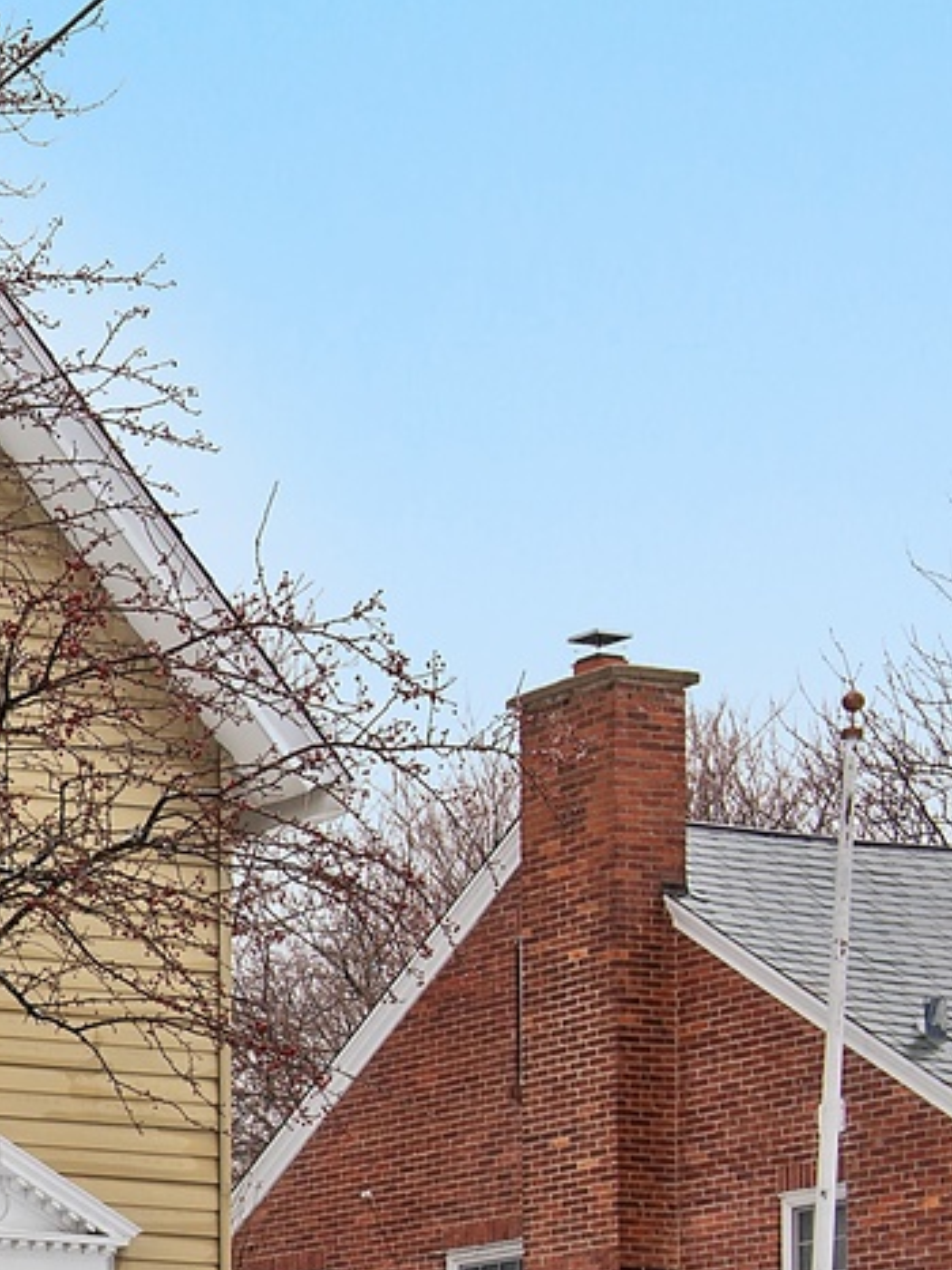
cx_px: -1053
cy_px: 1142
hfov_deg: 11.0
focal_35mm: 120
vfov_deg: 16.2
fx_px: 4402
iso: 100
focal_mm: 36
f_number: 8
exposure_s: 1/90
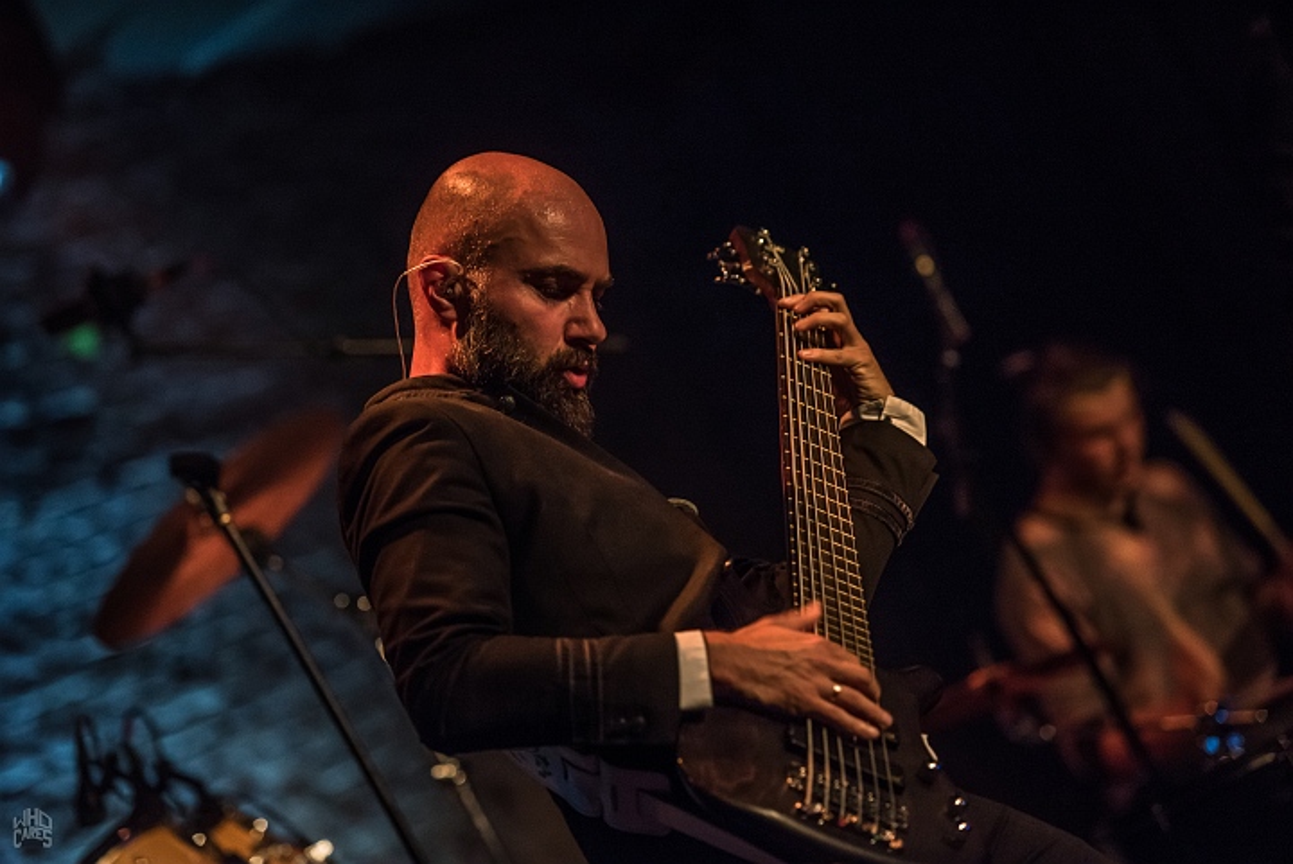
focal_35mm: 150
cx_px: 646
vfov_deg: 9.2
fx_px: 5391
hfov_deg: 13.7
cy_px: 432
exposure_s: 1/80
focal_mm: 150
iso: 3200
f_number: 2.8
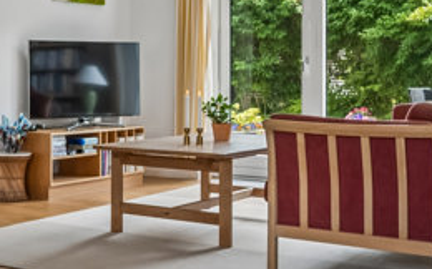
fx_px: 812
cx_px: 53
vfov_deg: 18.8
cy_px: 117
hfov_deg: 28.8
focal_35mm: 69
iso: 400
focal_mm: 22
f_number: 5.6
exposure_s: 1/25
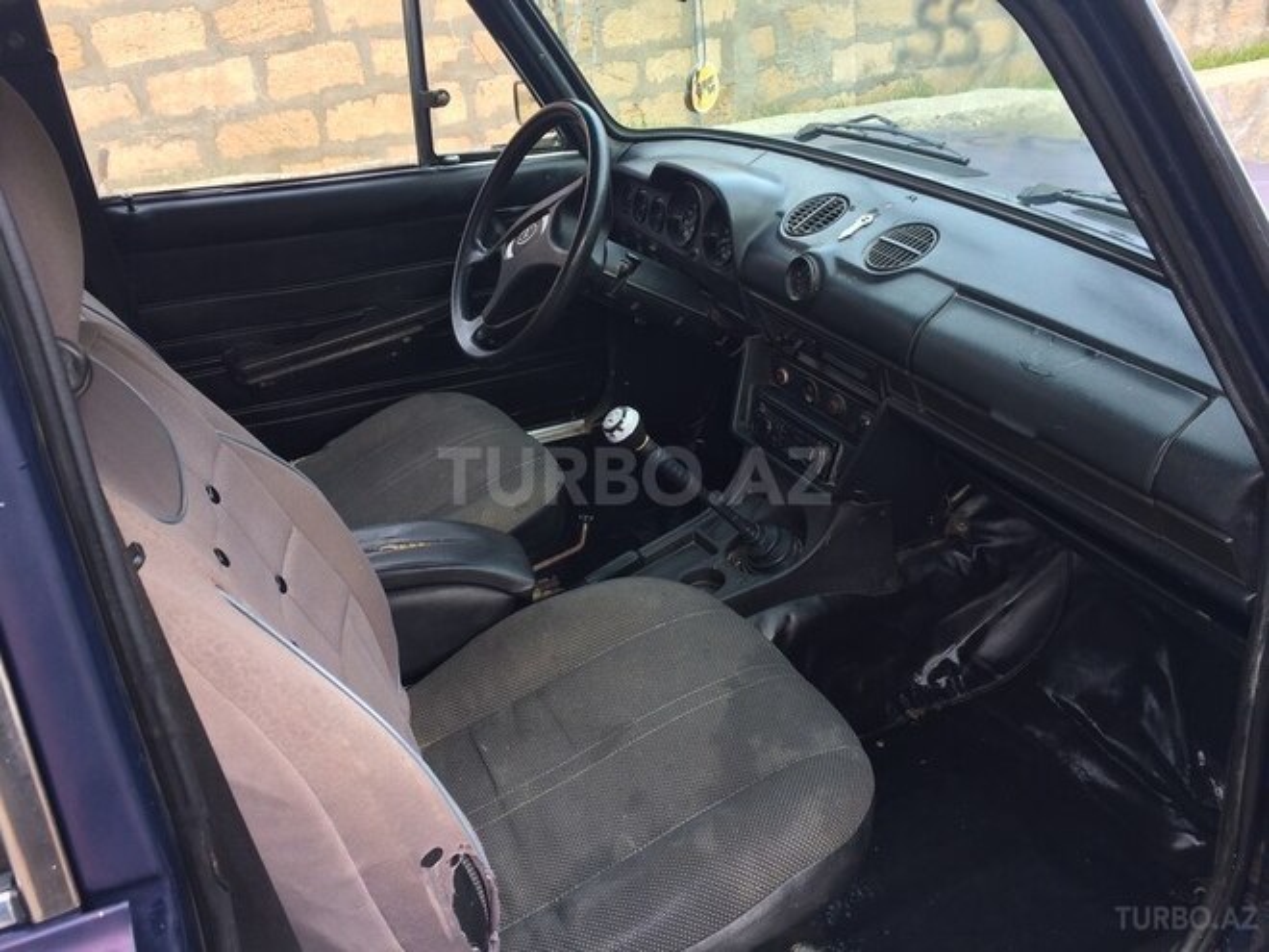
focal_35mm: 29
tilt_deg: -26.4
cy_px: 476
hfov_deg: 61.7
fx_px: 1063
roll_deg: +6.7
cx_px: 634
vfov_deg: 48.2
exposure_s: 1/127
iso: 32
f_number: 2.2
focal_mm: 4.15
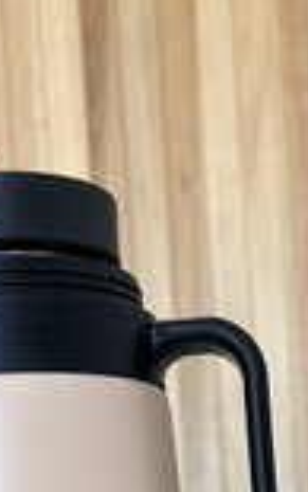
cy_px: 709
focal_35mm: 95
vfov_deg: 19.4
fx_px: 1275
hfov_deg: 13.8
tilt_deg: -5.1
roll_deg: +3.8
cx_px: 206
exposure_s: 1/121
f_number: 1.6
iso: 40
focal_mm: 5.96
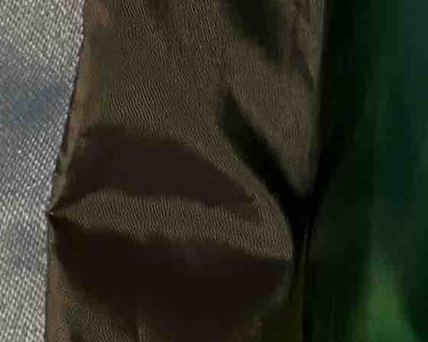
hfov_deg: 7.4
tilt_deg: -81.5
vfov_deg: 5.1
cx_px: -64
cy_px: -1134
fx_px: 3292
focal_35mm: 260
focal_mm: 5.96
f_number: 1.6
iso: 400
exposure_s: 1/33
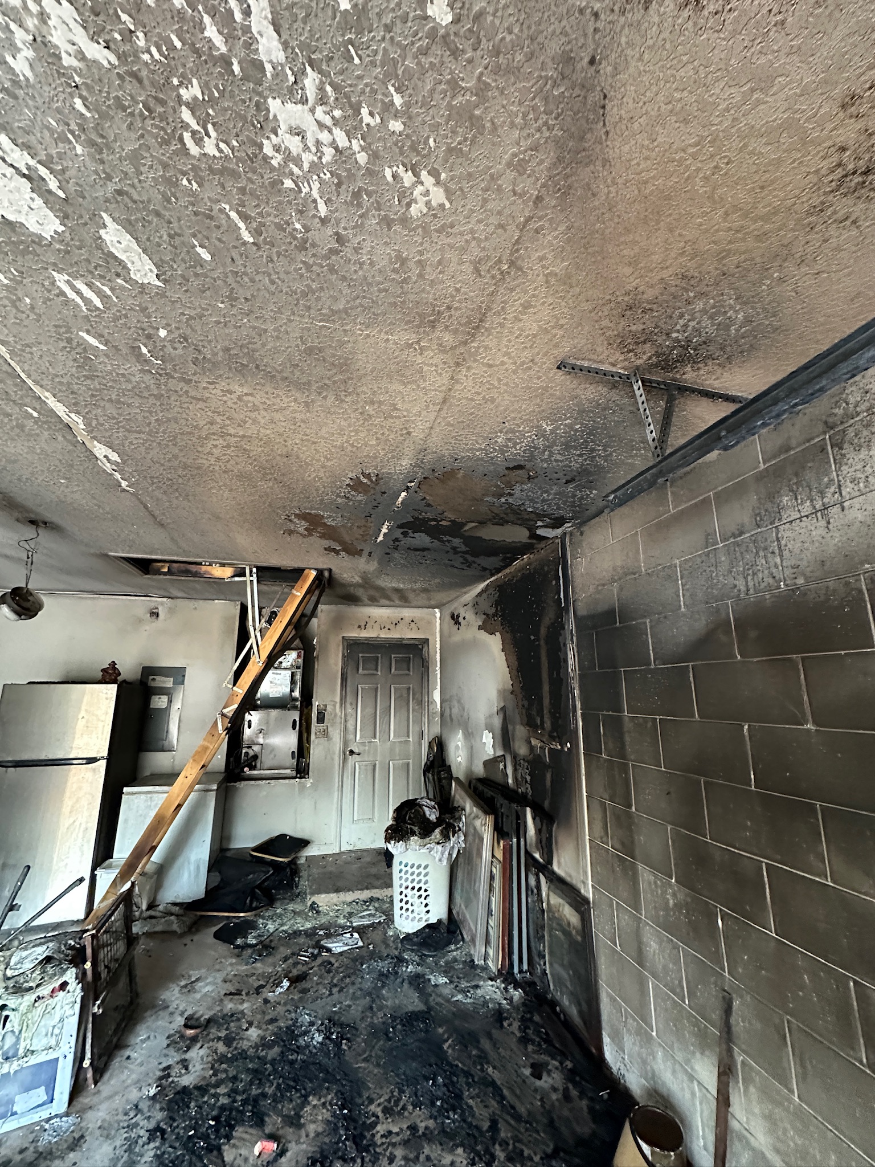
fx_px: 472
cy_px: 584
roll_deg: -0.5
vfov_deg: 102.1
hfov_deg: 85.7
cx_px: 438
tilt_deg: +13.2
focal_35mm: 14
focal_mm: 2.22
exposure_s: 1/60
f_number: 2.2
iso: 800
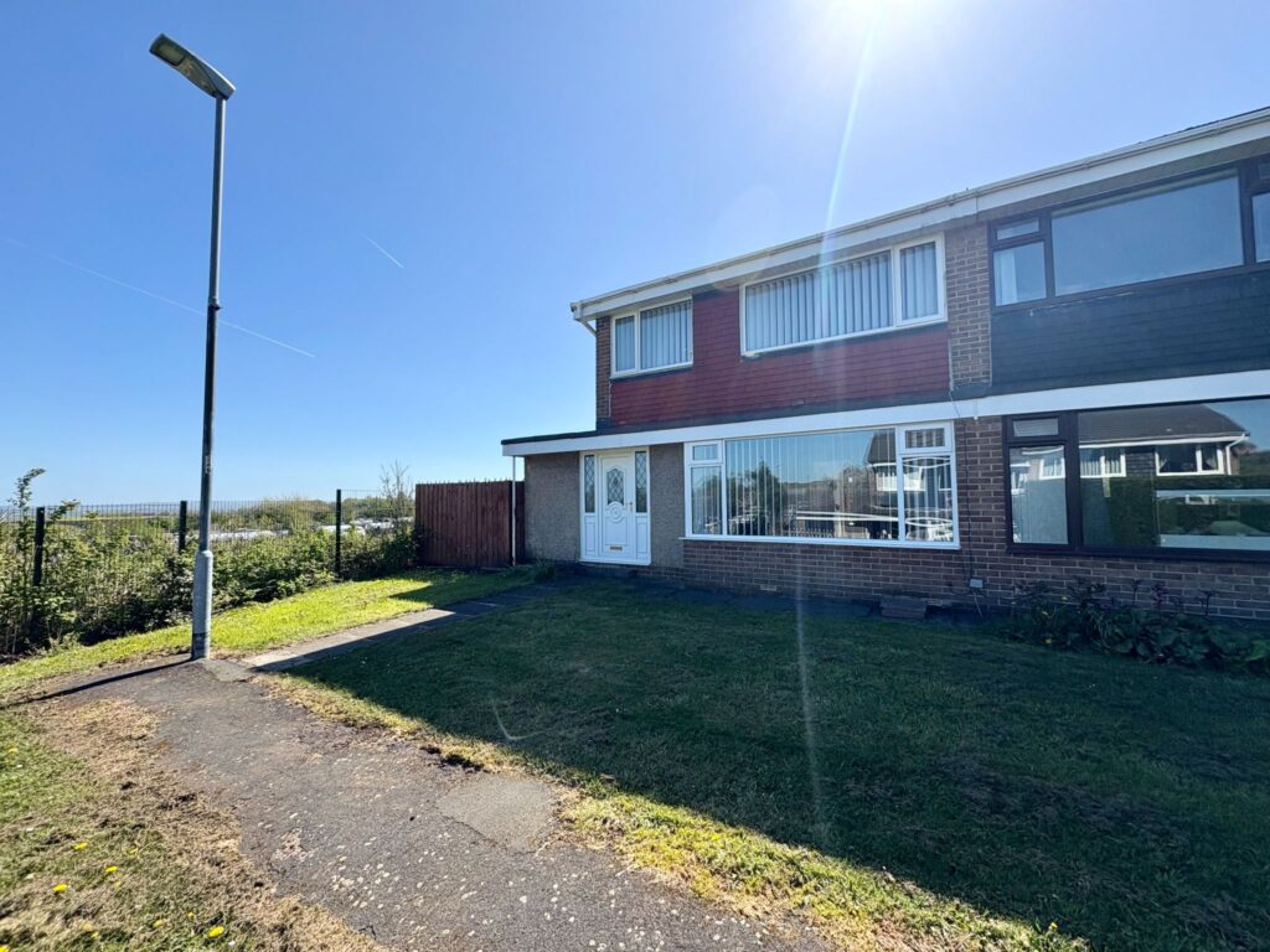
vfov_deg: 85.7
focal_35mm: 14
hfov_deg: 102.1
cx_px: 635
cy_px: 476
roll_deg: +0.2
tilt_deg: +2.4
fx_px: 514
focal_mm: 2.22
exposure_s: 1/1506
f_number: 2.2
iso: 50
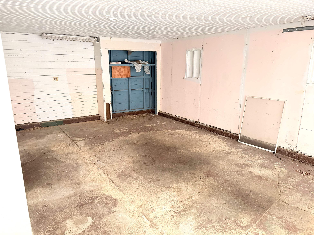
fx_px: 218
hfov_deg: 71.6
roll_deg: +0.3
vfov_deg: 56.8
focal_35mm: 24
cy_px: 118
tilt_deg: -14.0
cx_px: 157
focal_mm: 6.76
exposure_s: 1/60
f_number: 1.78
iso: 500
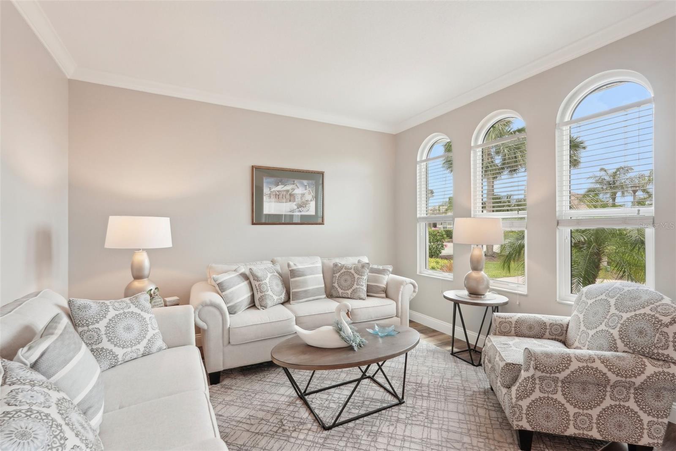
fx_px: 300
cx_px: 338
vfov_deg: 73.7
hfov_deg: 96.7
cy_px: 226
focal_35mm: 16
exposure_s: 1/30
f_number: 8
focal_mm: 16
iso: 400
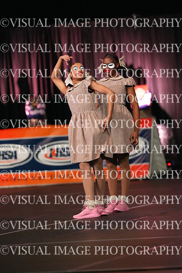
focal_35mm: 300
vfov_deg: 6.9
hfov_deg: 4.6
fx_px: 2273
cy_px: 136
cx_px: 91
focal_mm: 300
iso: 16000
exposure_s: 1/1250
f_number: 3.5
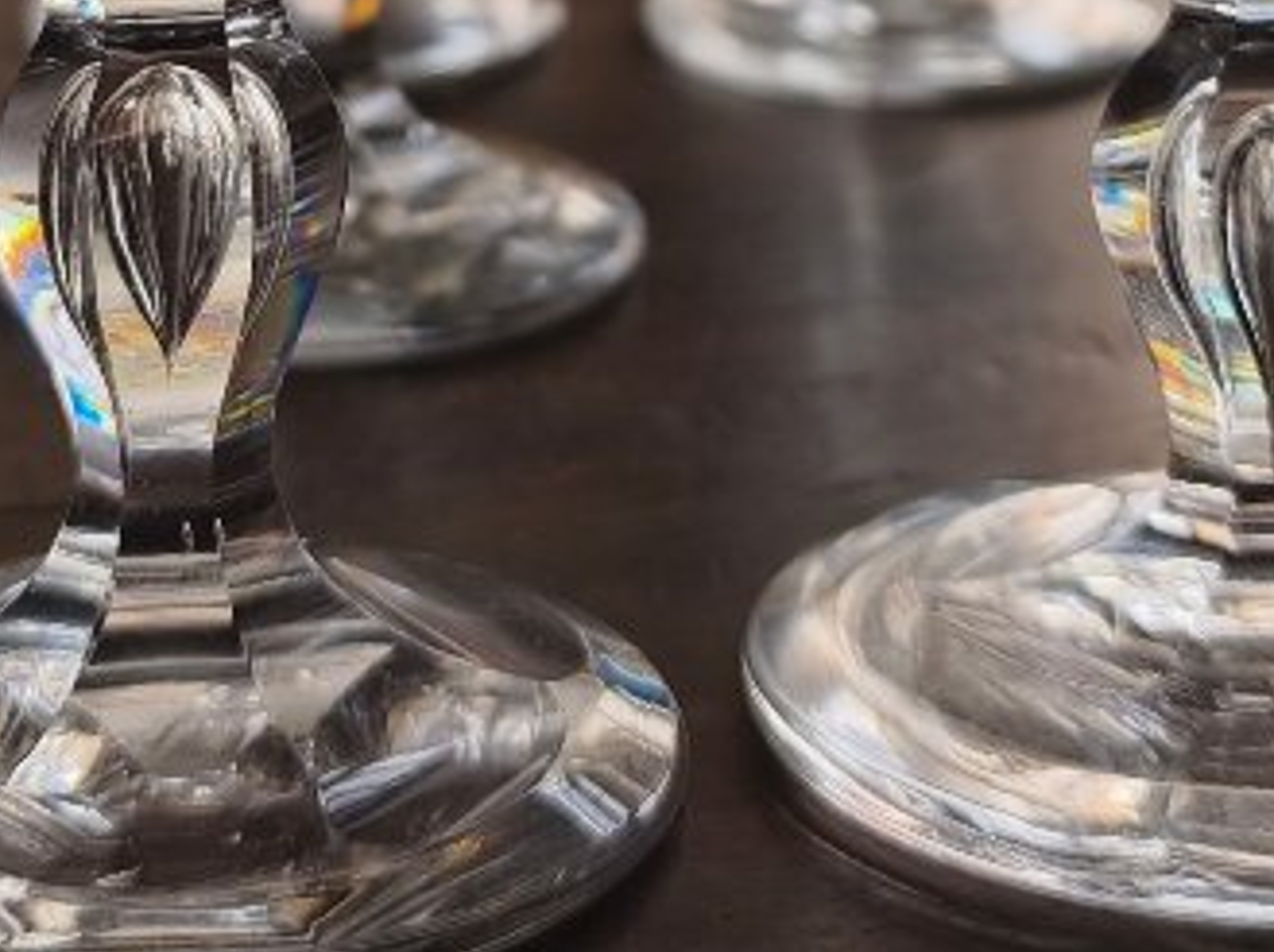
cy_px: -395
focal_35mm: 84
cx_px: 546
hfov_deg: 23.3
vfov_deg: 16.3
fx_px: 3088
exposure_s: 1/137
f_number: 1.7
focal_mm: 6.06
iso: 50
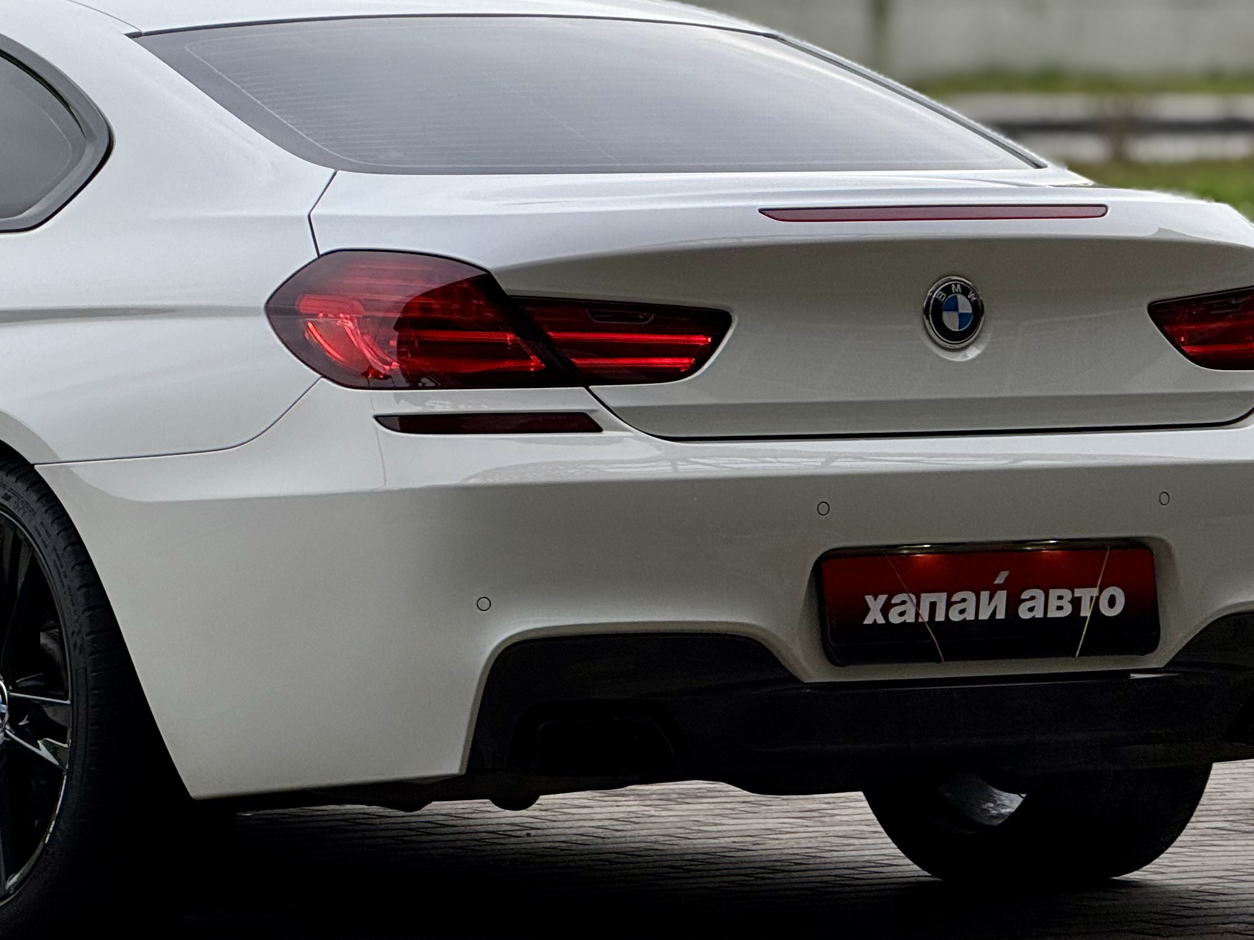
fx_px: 8585
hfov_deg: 8.3
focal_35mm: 237
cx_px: 246
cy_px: 378
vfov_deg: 6.3
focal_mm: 15.66
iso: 50
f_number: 2.8
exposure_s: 1/728
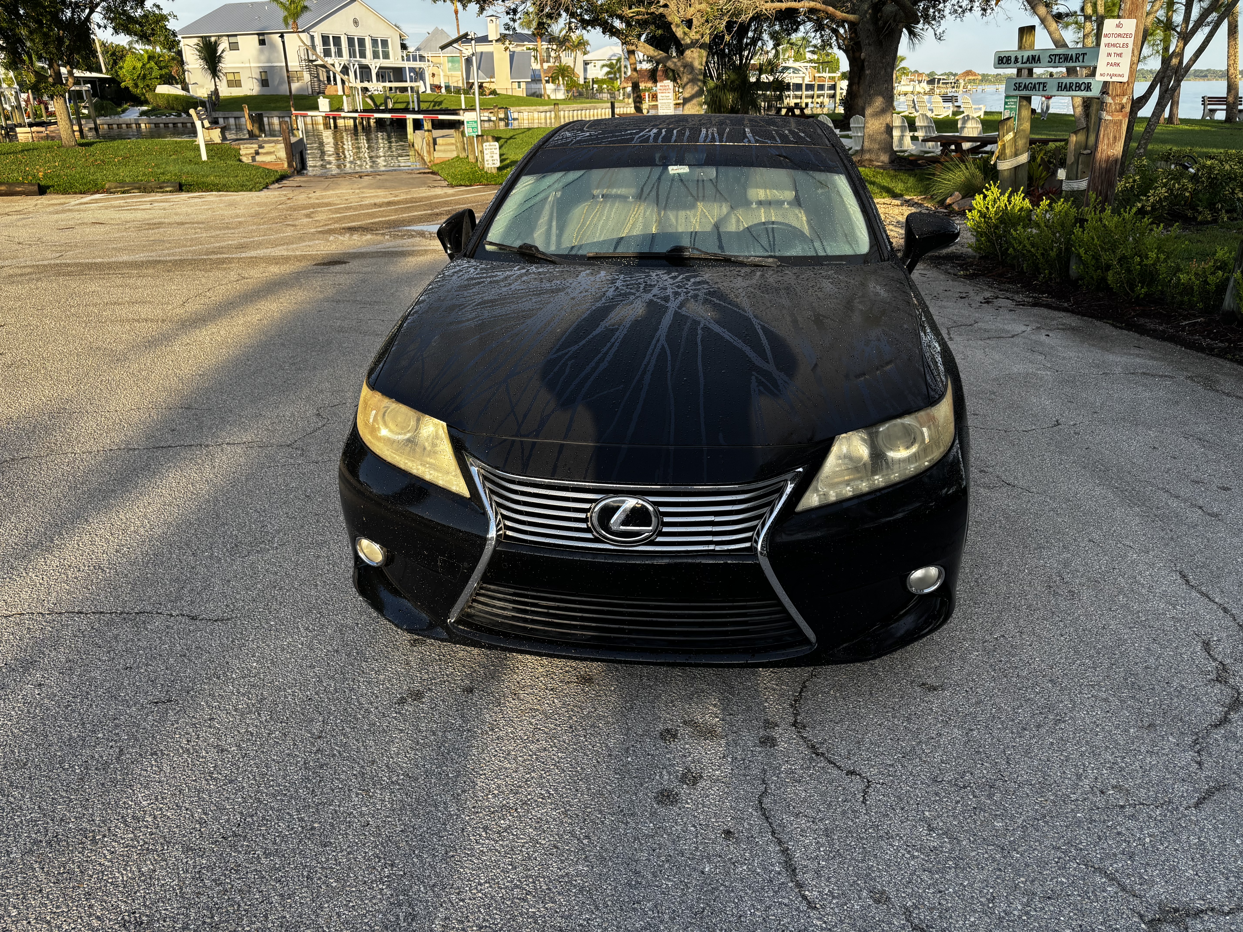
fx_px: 934
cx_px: 622
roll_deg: +0.2
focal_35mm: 26
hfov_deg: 67.3
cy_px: 466
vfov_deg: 53.1
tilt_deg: -22.0
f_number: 1.6
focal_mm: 5.96
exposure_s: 1/615
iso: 50
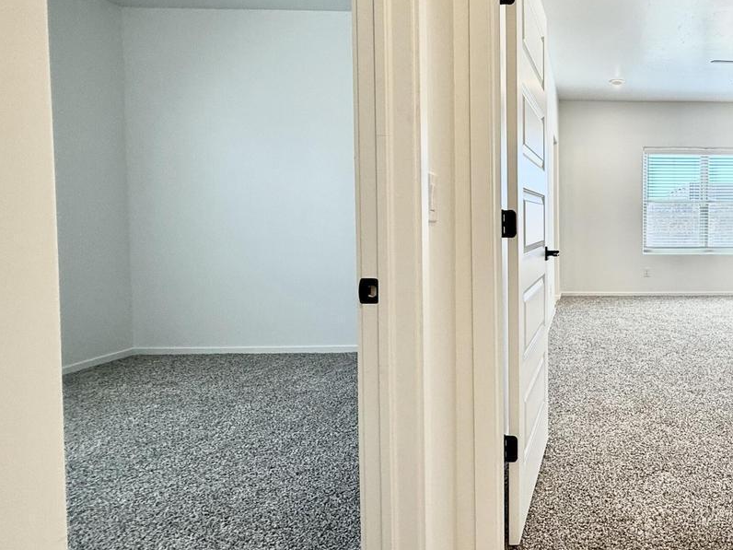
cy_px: 241
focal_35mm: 24
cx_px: 613
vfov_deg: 56.7
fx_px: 508
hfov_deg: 63.6
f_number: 2.2
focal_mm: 2.22
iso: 64
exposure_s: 1/120
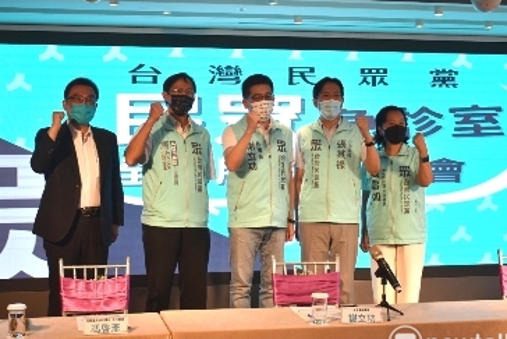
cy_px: 179
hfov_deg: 34.7
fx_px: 811
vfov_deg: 23.6
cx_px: 244
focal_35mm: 58
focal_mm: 35
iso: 400
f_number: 5
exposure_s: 1/100
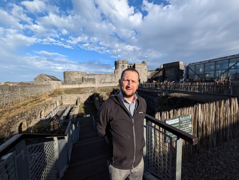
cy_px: 90
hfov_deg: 110.4
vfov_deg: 94.7
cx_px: 120
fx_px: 83
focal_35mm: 12
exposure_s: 1/1437
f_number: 1.95
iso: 44
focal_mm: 2.23
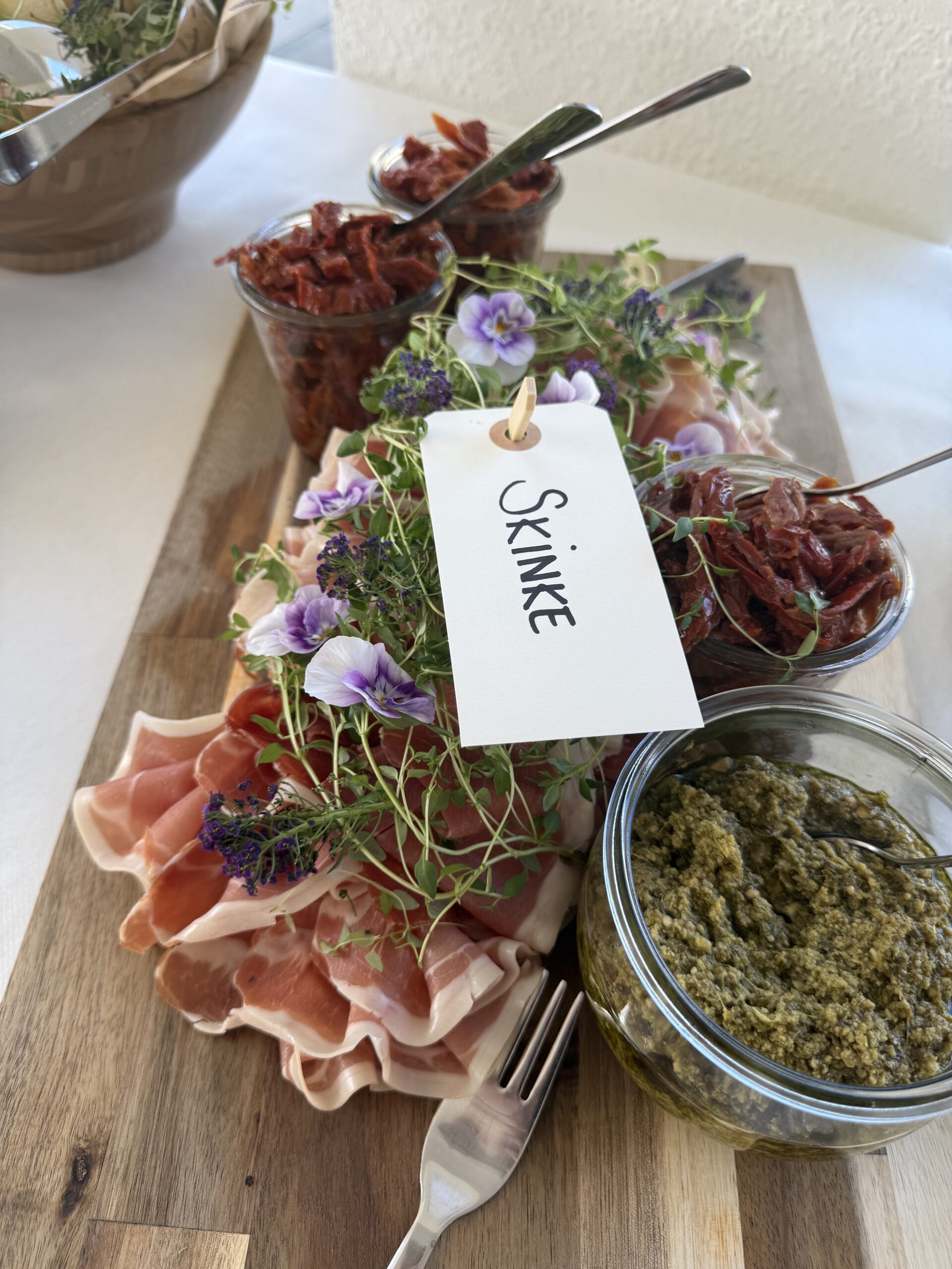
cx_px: 476
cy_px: 634
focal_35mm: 24
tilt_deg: -52.4
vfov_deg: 71.6
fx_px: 880
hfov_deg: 56.8
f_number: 1.78
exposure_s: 1/188
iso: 64
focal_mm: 6.76
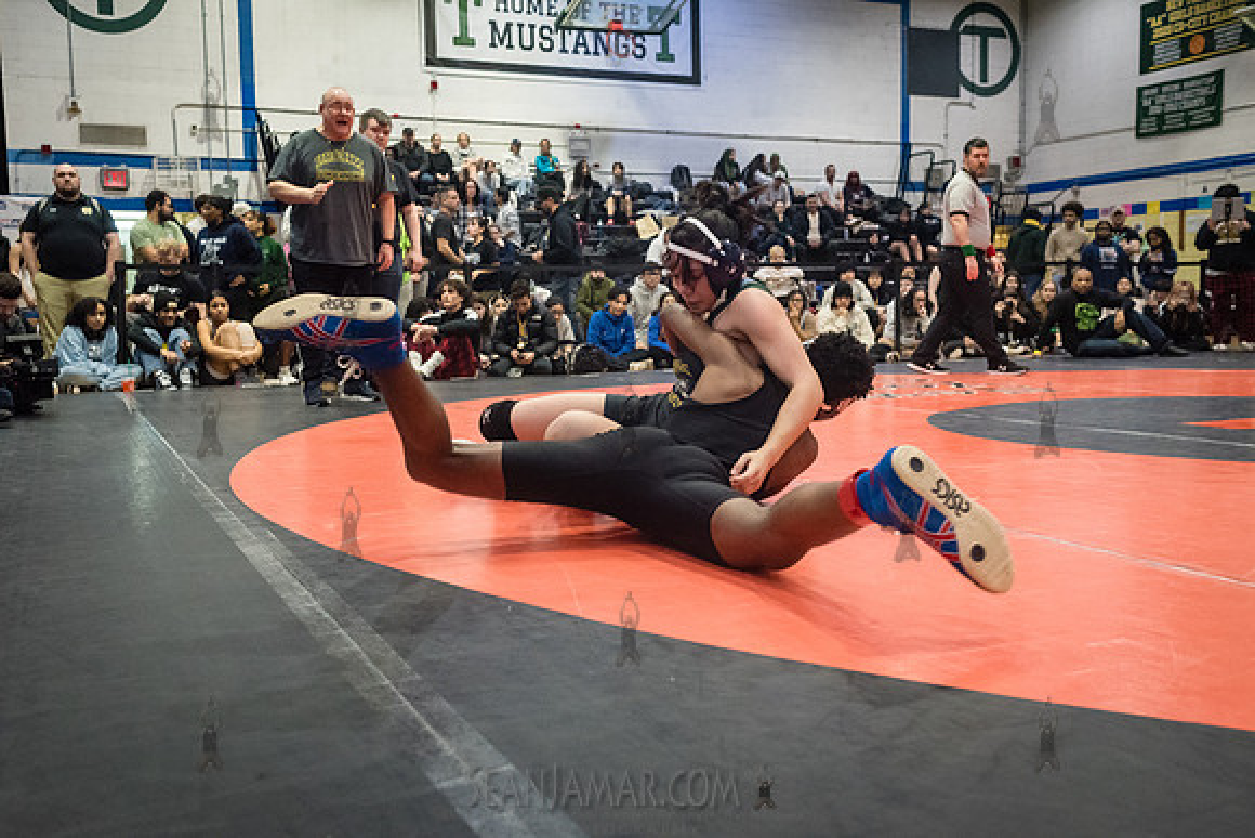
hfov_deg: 54.4
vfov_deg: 37.9
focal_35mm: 35
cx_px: 628
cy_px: 419
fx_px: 1220
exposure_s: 1/400
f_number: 4
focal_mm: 35
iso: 8000
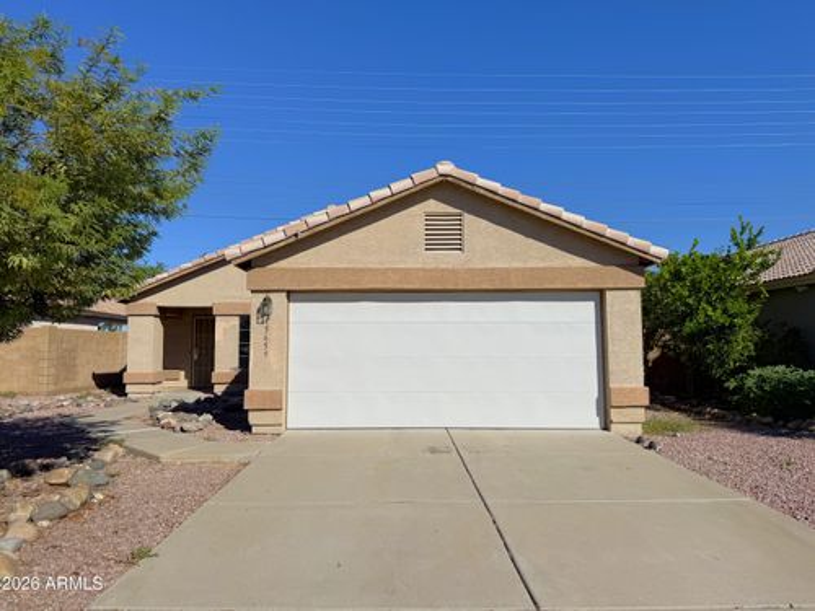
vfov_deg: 56.8
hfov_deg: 71.6
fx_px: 565
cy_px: 306
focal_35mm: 24
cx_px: 408
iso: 80
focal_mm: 6.76
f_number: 1.78
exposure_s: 1/14286
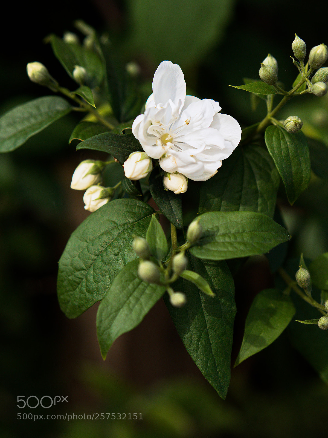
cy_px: 219
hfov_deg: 17.2
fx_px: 1087
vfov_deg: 22.8
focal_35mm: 86
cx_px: 164
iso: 125
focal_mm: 43
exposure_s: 1/640
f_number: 2
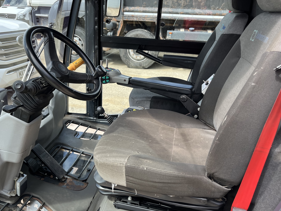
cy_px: 111
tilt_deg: -20.9
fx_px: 244
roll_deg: -3.2
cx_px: 122
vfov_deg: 46.8
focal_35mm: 30
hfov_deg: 59.8
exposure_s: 1/569
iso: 50
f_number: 1.6
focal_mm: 5.1
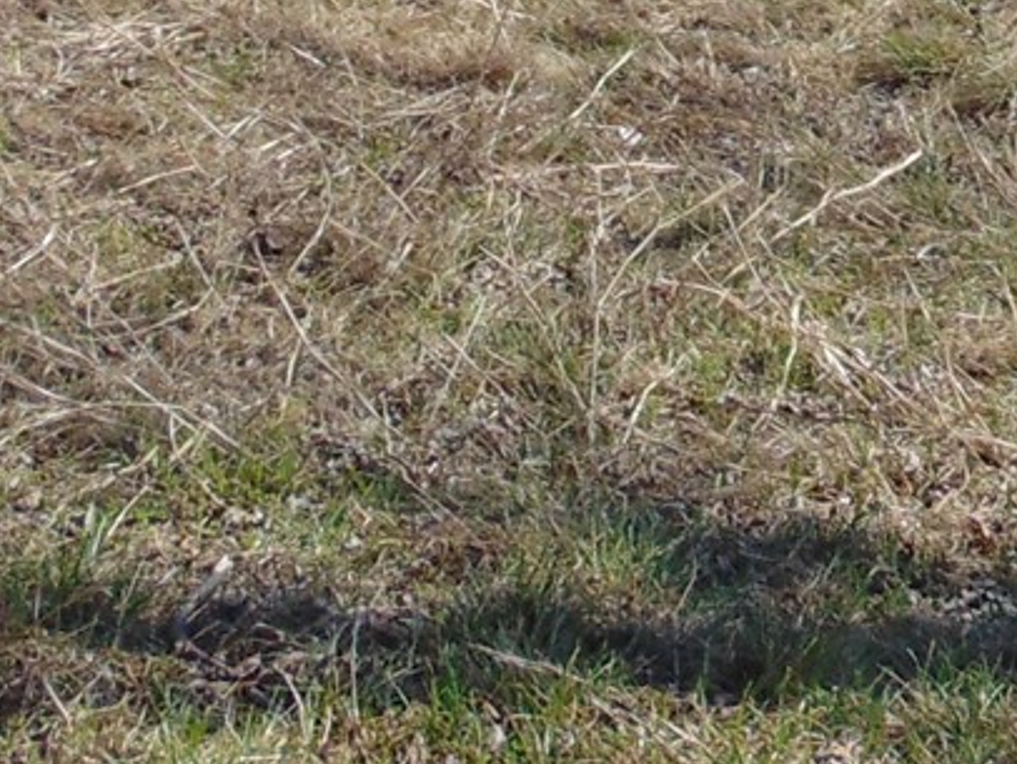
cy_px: -616
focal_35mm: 126
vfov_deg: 11.0
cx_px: 689
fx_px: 3704
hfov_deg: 15.6
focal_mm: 4.5
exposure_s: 1/1000
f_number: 3
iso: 80
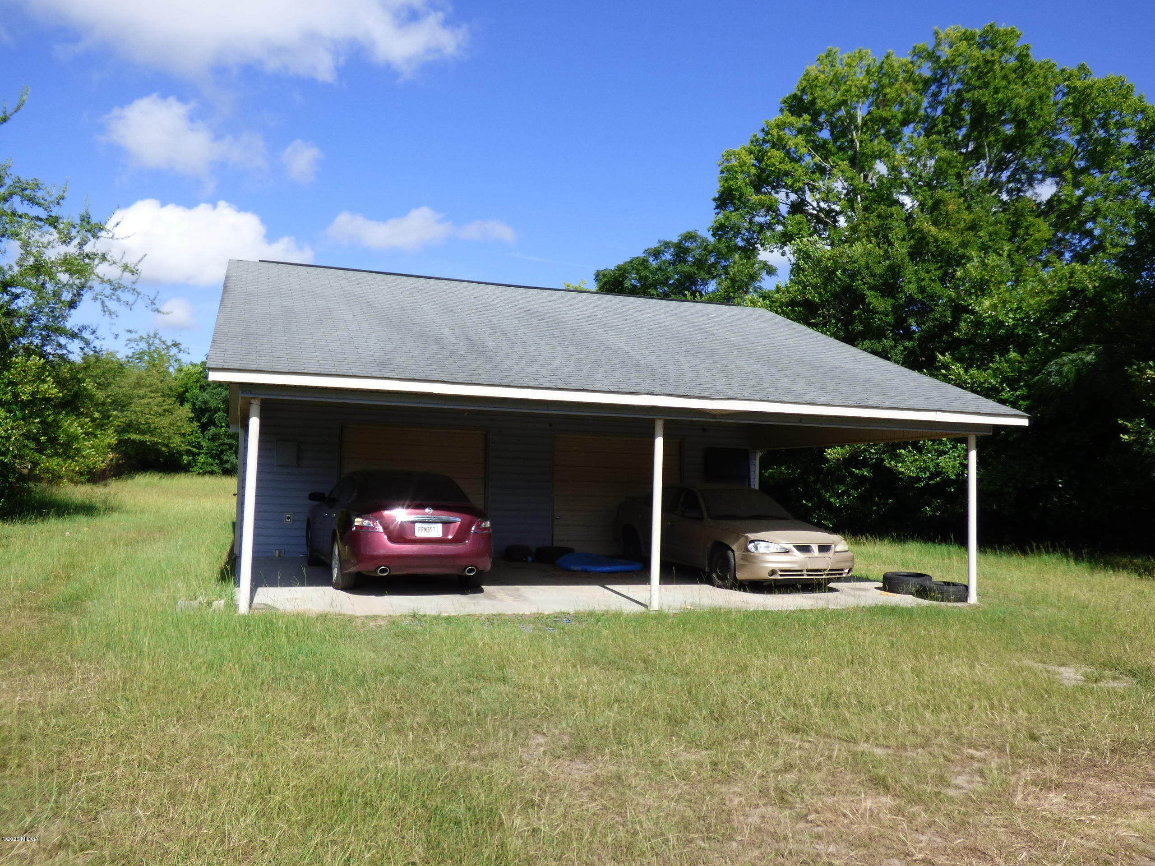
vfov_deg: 48.2
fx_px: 968
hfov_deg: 61.7
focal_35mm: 29
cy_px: 433
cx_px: 578
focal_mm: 5.04
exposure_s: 1/1300
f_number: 3.2
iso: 100
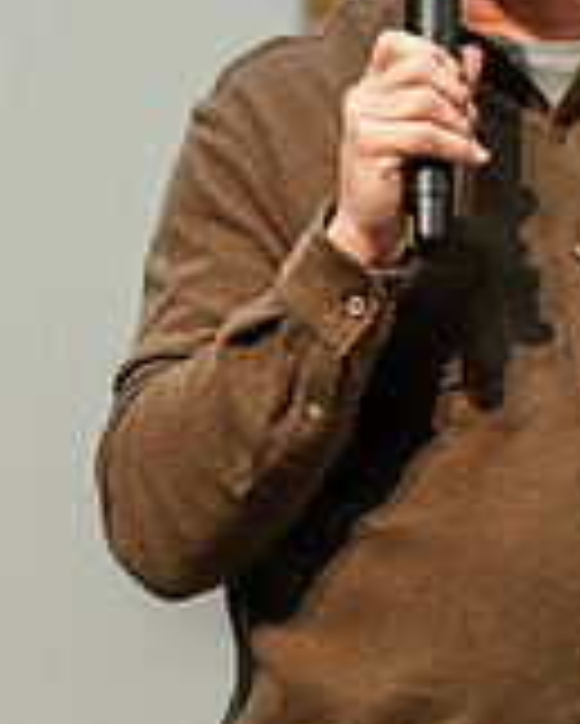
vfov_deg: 4.8
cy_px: 43
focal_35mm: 405
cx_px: 369
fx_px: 8682
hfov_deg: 3.8
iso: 2000
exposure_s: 1/200
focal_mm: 120
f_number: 3.2
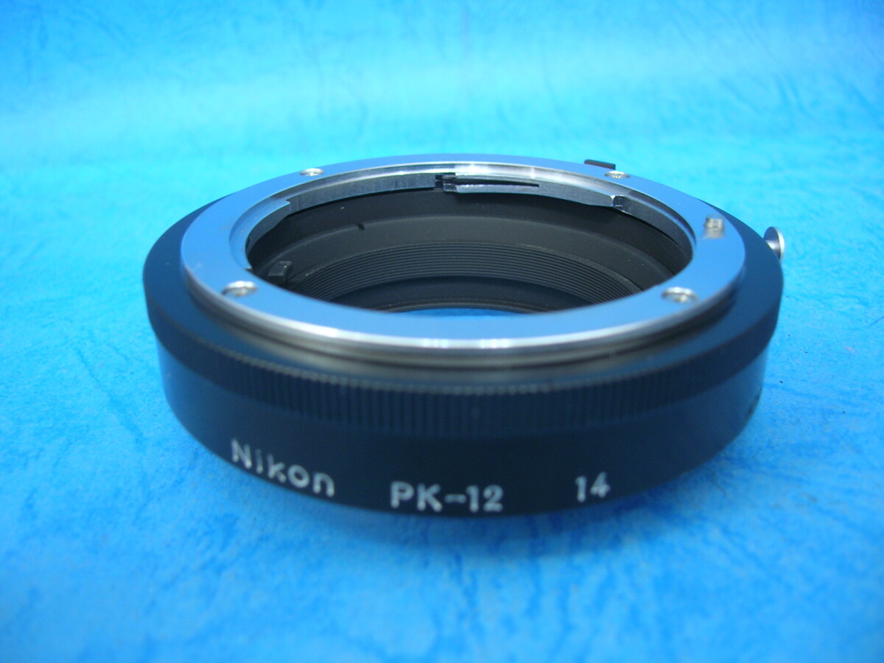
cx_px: 442
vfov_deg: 41.8
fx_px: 868
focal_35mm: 34
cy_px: 332
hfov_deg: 54.0
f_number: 2.9
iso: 50
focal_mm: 5.7
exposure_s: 1/4
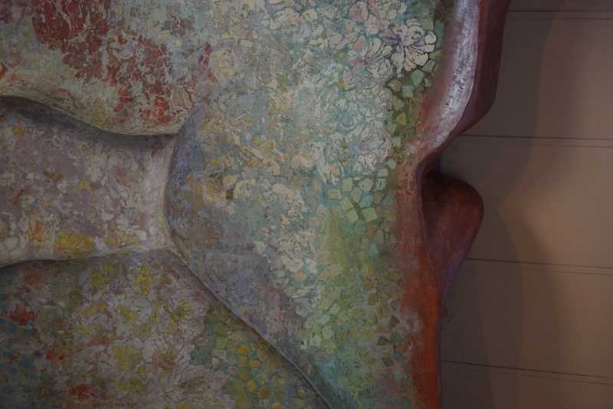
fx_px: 988
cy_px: 204
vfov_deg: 23.4
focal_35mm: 58
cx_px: 306
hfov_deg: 34.5
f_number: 4
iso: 6400
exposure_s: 1/160
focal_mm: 58
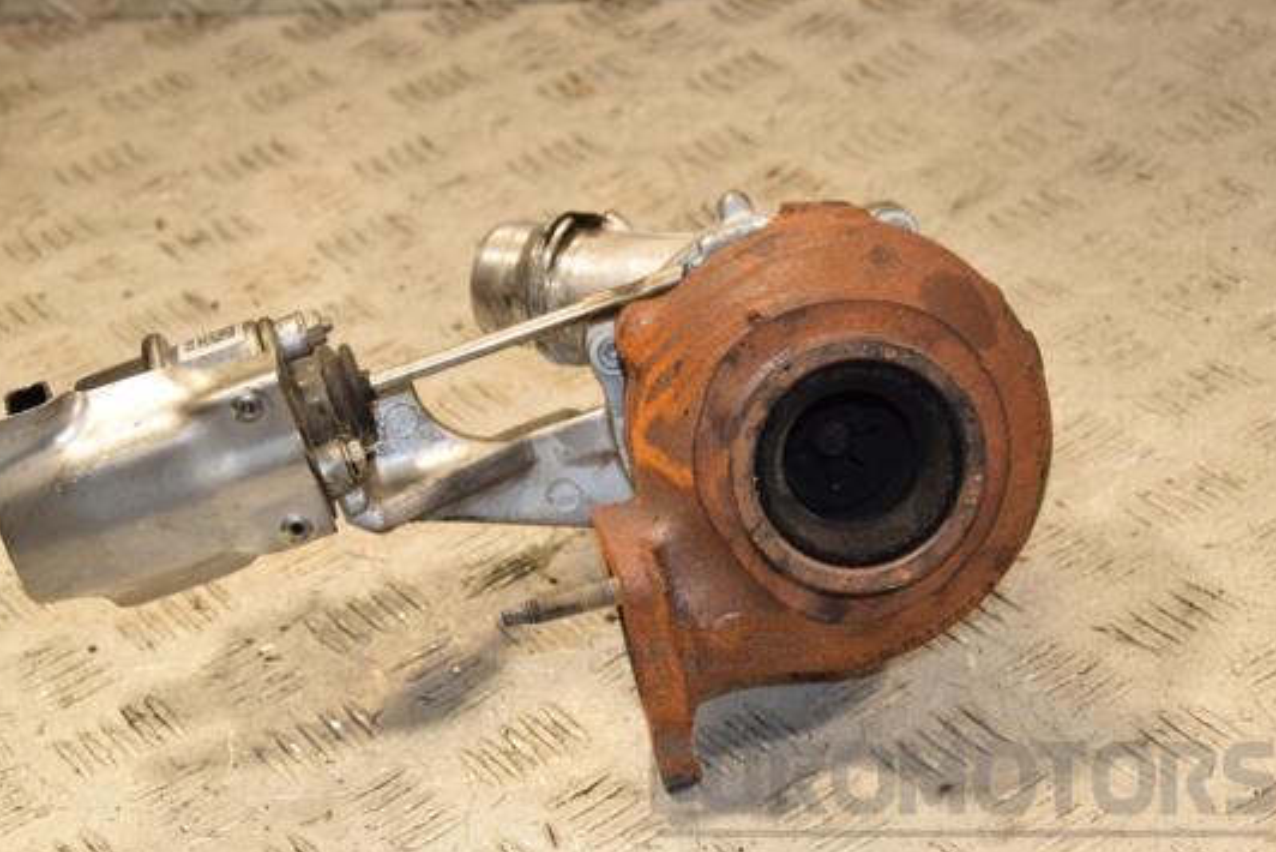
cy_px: 458
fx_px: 3120
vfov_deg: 15.5
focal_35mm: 88
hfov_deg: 23.1
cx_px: 604
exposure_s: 1/200
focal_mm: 52
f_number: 6.3
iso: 800
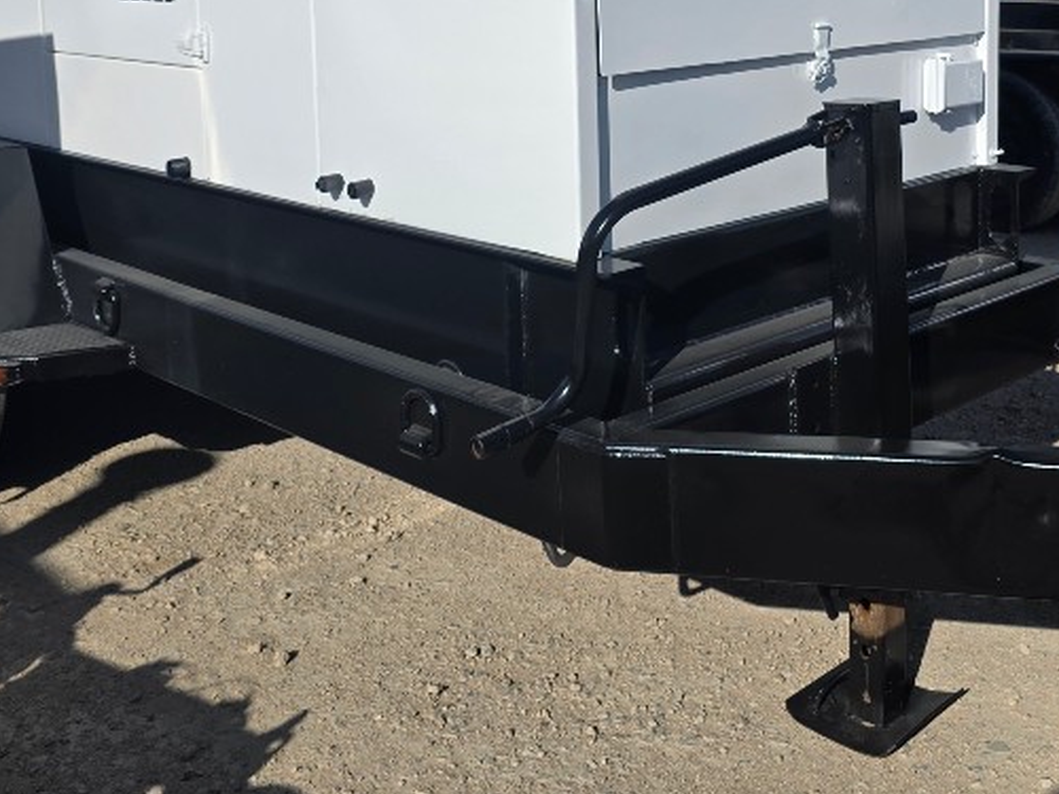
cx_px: 680
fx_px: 1407
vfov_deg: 30.1
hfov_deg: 40.9
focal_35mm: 46
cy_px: 68
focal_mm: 6.3
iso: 50
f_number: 1.7
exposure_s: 1/7944
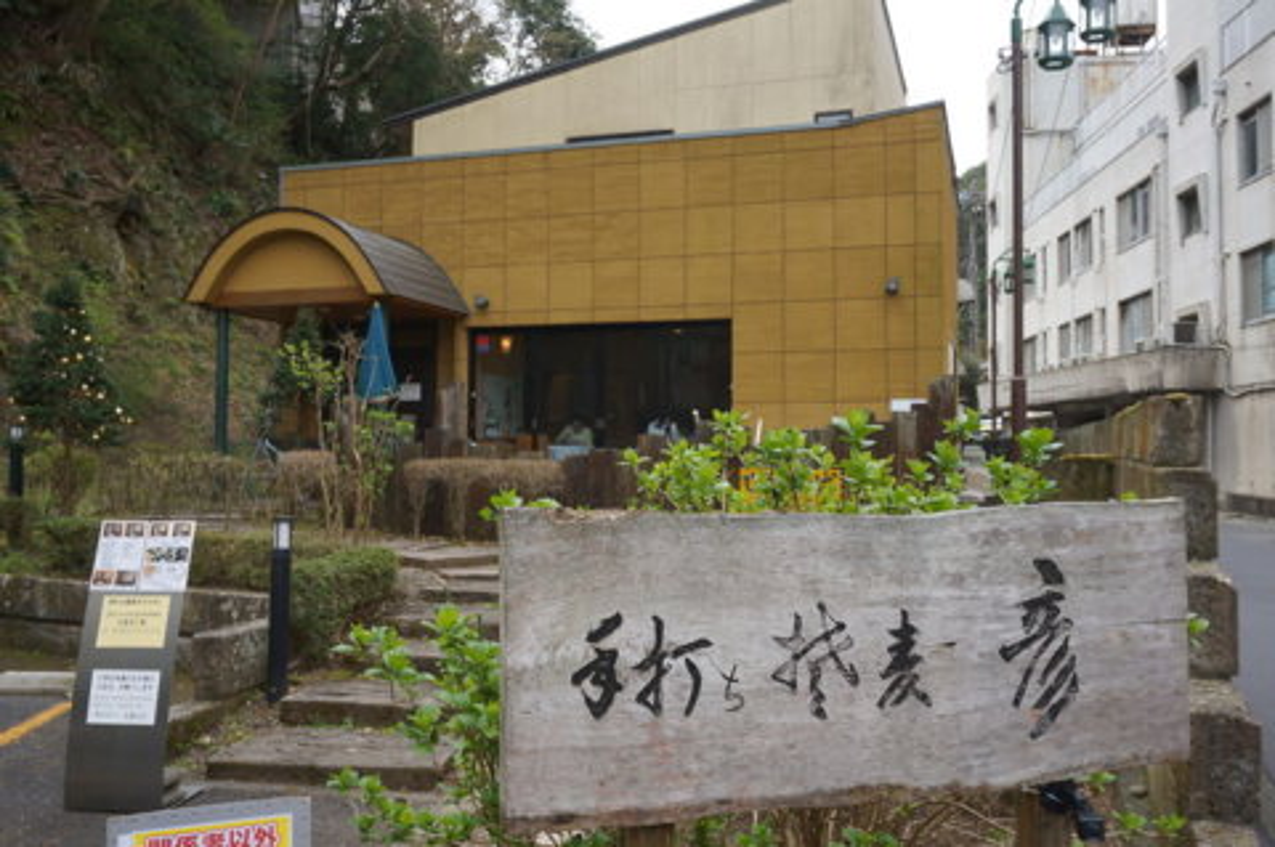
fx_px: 1114
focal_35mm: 32
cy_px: 424
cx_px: 638
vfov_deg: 41.6
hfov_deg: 59.5
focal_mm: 21
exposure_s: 1/100
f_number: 7.1
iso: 100
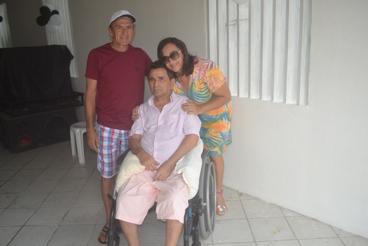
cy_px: 123
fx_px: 307
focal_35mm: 30
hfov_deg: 61.9
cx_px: 184
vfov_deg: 43.6
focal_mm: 20
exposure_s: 1/125
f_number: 4
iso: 125
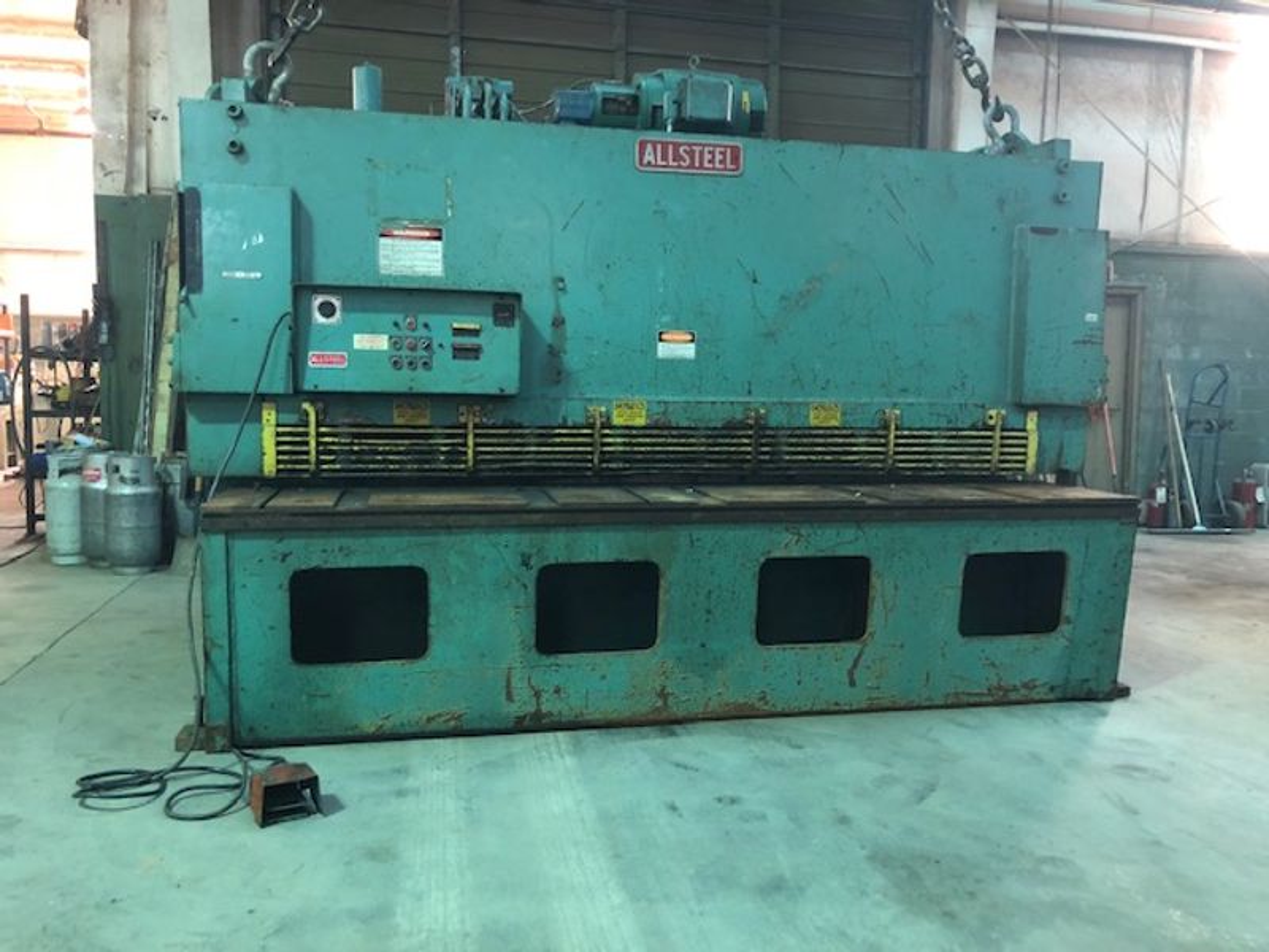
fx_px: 1026
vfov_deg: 49.7
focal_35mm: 28
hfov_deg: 63.4
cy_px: 476
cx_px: 634
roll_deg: -1.1
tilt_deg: -5.0
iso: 100
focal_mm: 3.99
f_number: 1.8
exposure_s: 1/9
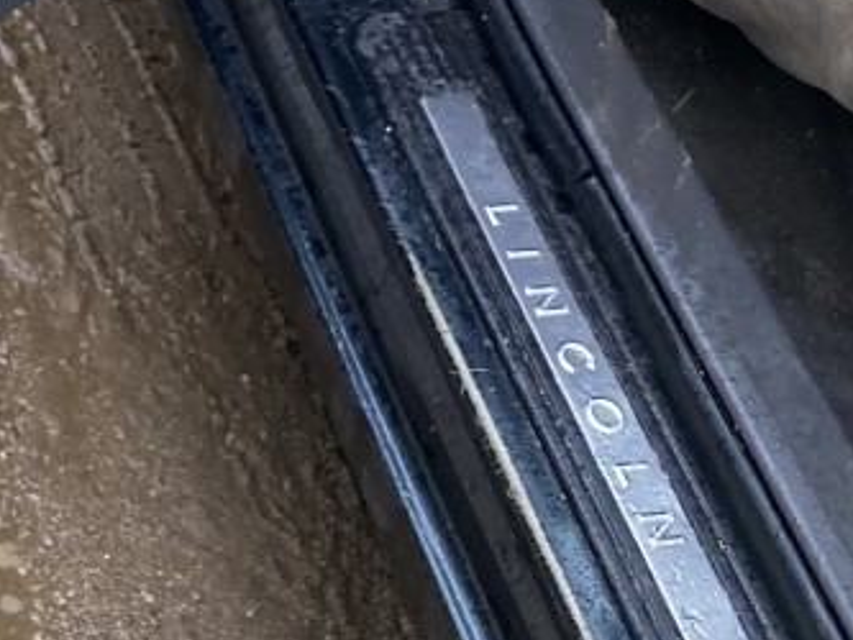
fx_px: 2465
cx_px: -617
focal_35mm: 100
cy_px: -404
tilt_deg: -45.5
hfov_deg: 16.8
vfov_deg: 13.7
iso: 32
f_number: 1.8
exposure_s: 1/347
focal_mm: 4.25
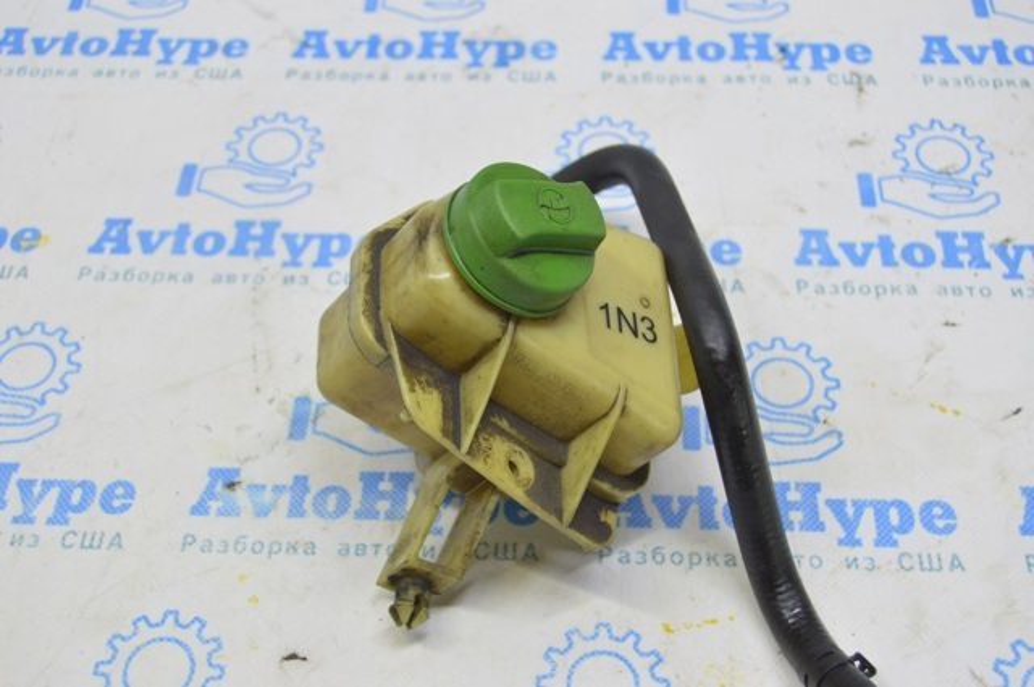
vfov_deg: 29.8
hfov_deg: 43.7
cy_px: 344
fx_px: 1291
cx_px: 517
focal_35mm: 45
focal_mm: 30
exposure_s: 1/20
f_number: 5.6
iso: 400
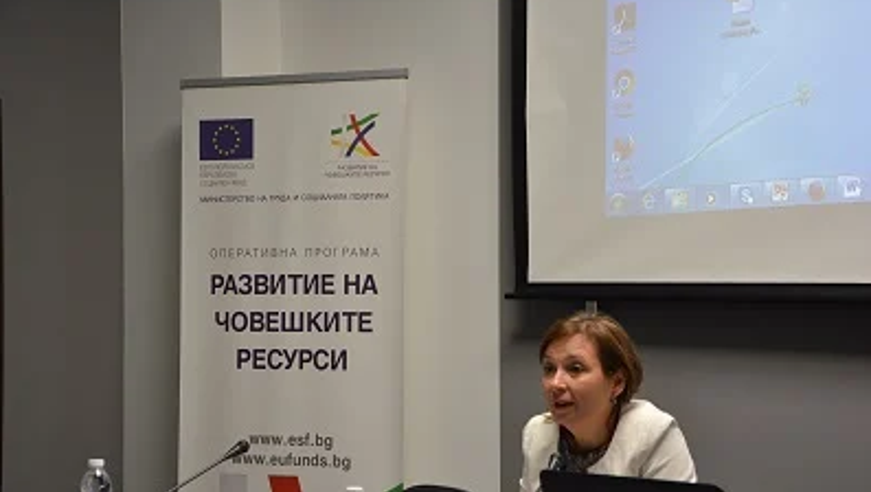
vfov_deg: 15.3
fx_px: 1826
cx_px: 434
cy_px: 277
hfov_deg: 26.8
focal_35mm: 79
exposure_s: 1/60
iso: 500
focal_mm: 50
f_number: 5
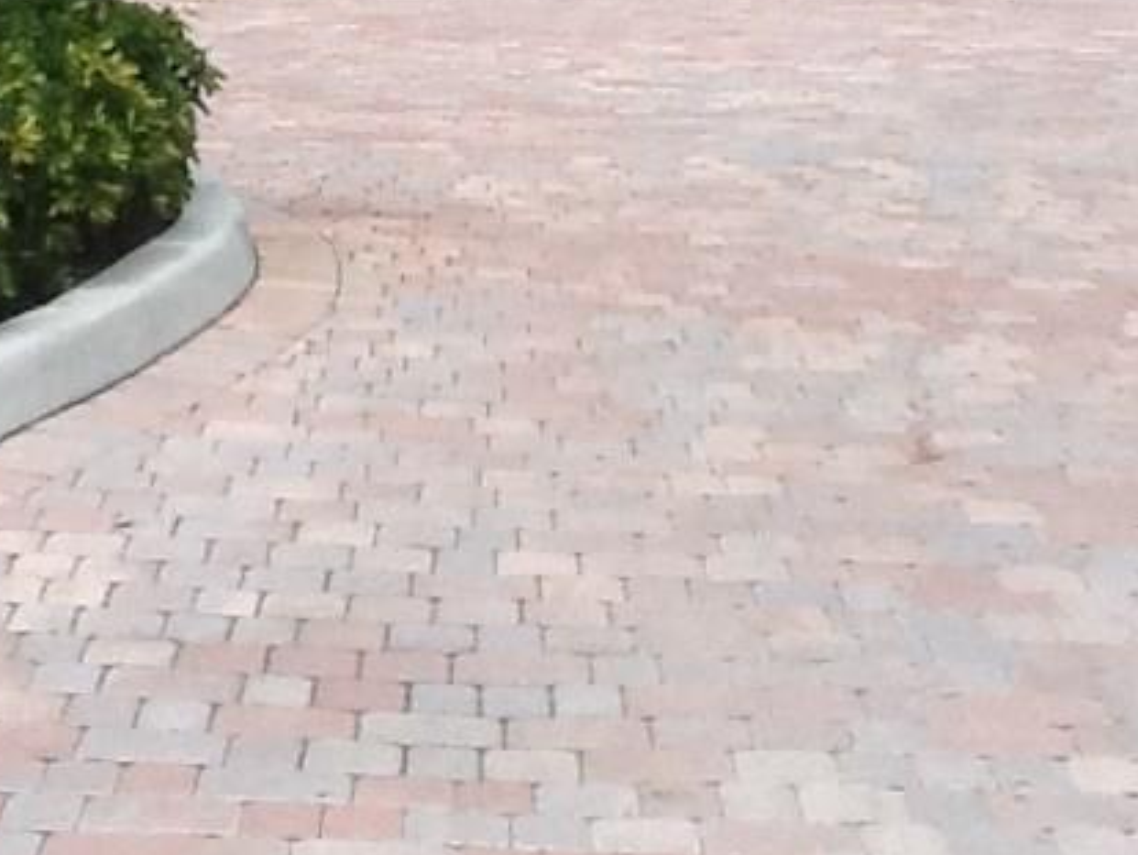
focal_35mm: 102
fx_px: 3355
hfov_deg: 19.1
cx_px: 311
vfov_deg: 14.3
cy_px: 25
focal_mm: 2.03
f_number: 2.4
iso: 50
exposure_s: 1/2433
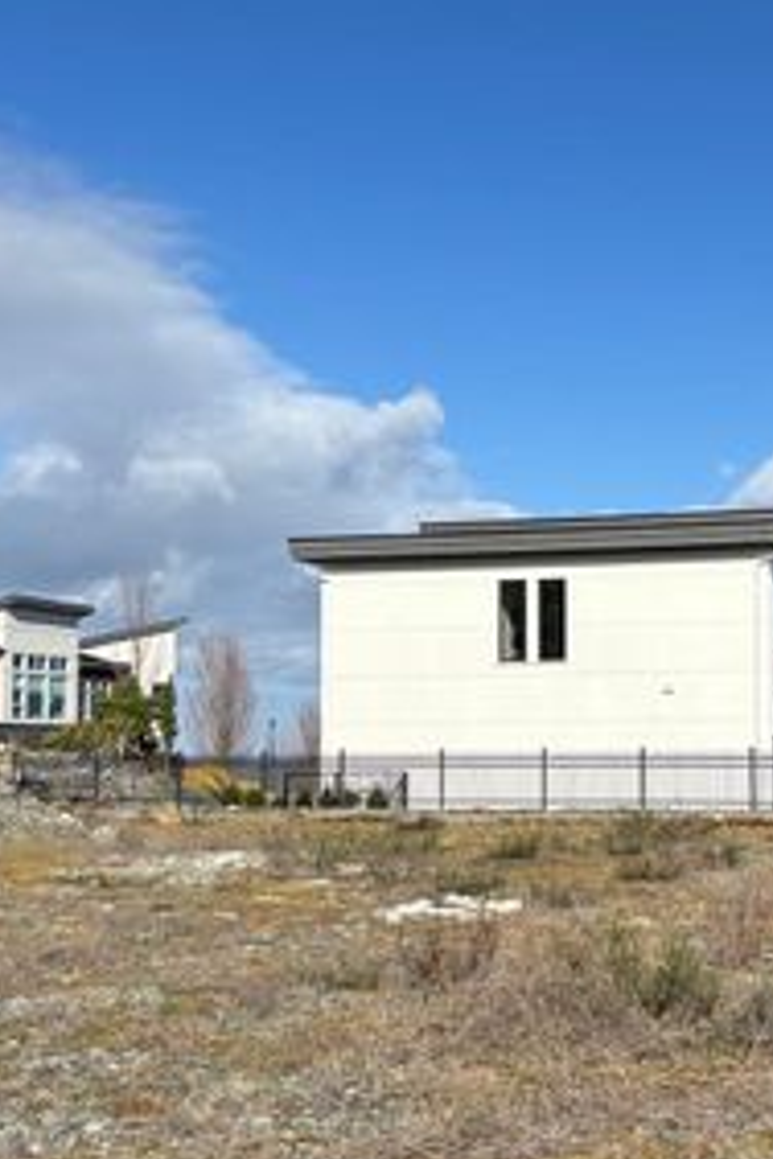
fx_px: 1546
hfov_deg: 27.5
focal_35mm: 48
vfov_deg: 41.0
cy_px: 651
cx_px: 617
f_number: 1.6
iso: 50
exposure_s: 1/3106
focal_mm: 5.96
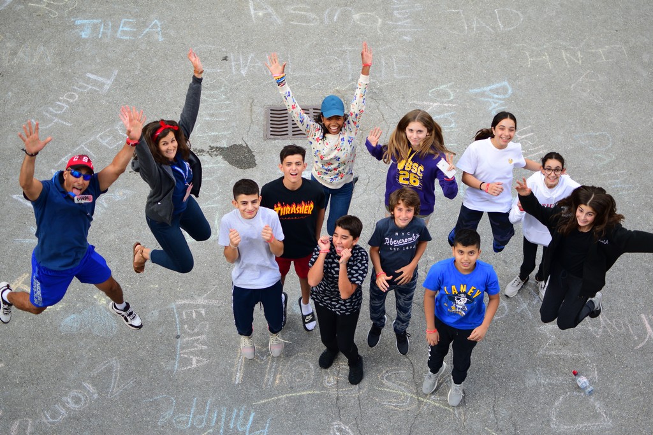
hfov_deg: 37.8
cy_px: 218
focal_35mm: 52
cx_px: 326
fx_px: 952
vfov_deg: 25.8
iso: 220
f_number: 1.8
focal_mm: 35
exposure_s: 1/1250
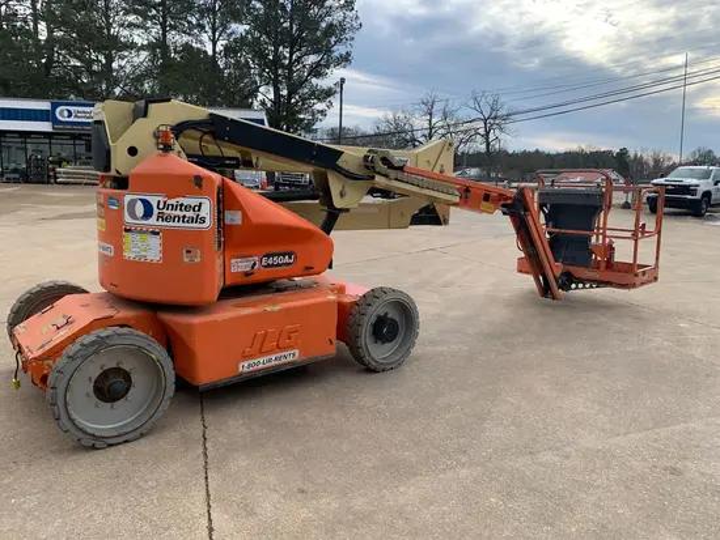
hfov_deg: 67.3
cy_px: 270
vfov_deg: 53.1
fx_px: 541
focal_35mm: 26
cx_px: 360
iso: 25
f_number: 1.8
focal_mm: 4.25
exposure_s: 1/911
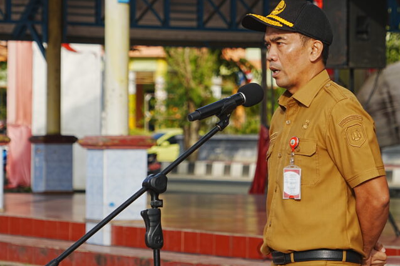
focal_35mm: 234
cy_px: 132
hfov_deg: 8.8
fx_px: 2600
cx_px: 291
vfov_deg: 5.9
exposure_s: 1/125
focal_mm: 146
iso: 64
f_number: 8
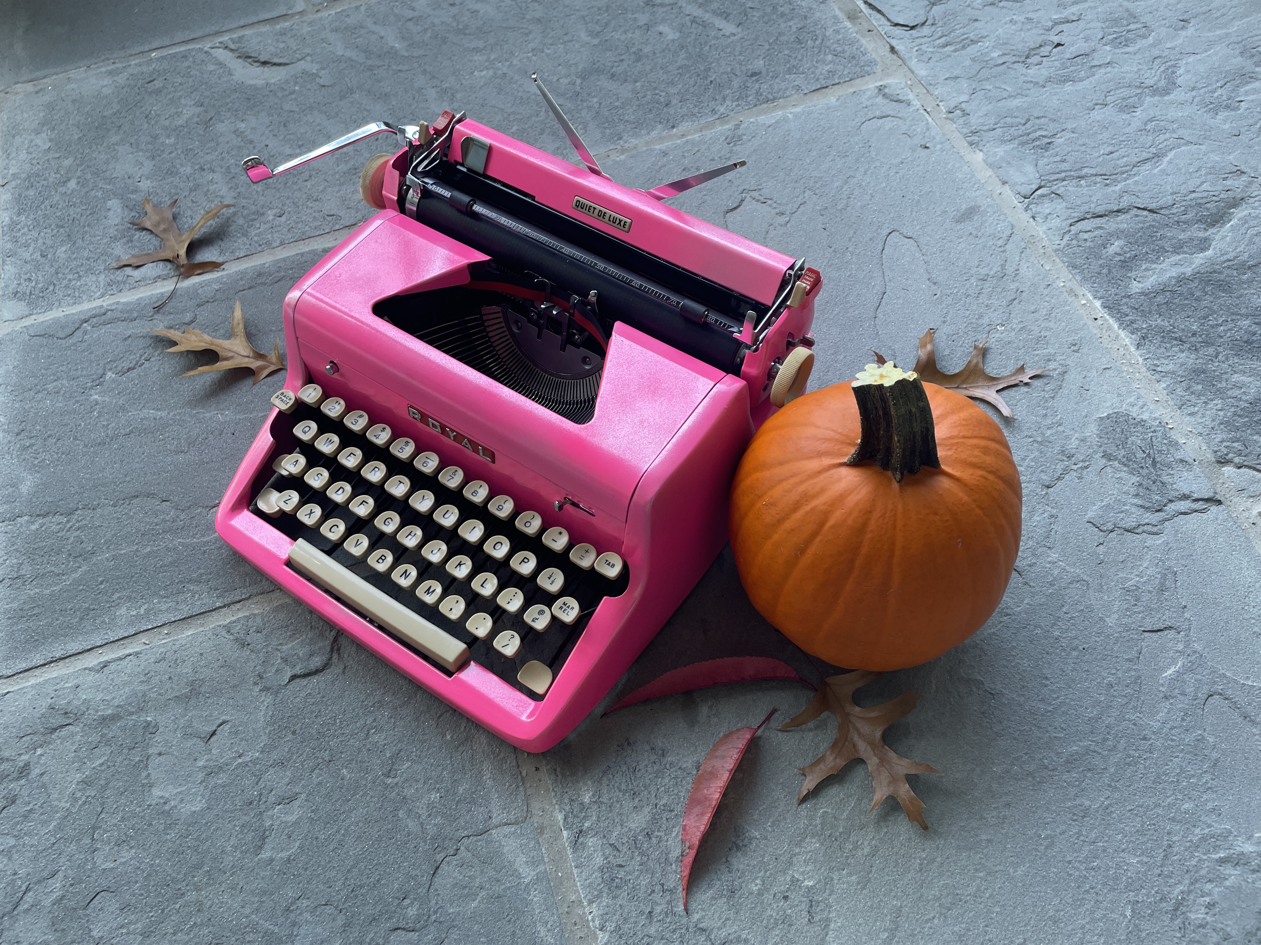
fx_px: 947
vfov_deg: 53.1
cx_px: 630
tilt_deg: -60.4
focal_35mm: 26
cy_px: 472
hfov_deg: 67.3
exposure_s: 1/121
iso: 80
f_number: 1.6
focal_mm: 4.2
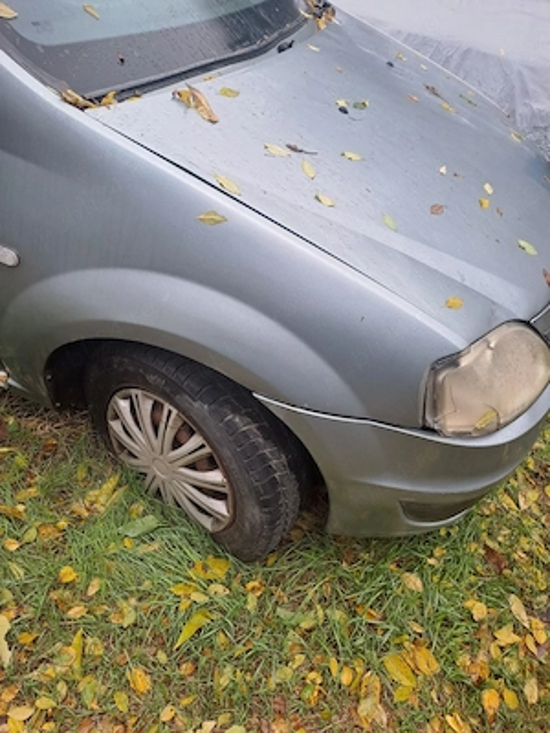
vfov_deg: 69.4
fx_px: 530
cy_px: 366
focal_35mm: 25
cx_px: 275
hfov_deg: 54.9
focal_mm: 4.65
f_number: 1.8
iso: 40
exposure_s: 1/100
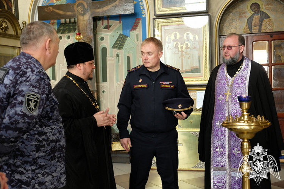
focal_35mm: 45
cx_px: 142
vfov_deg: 29.9
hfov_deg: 43.6
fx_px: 355
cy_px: 94
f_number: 3.6
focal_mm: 30.2
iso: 800
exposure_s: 1/17
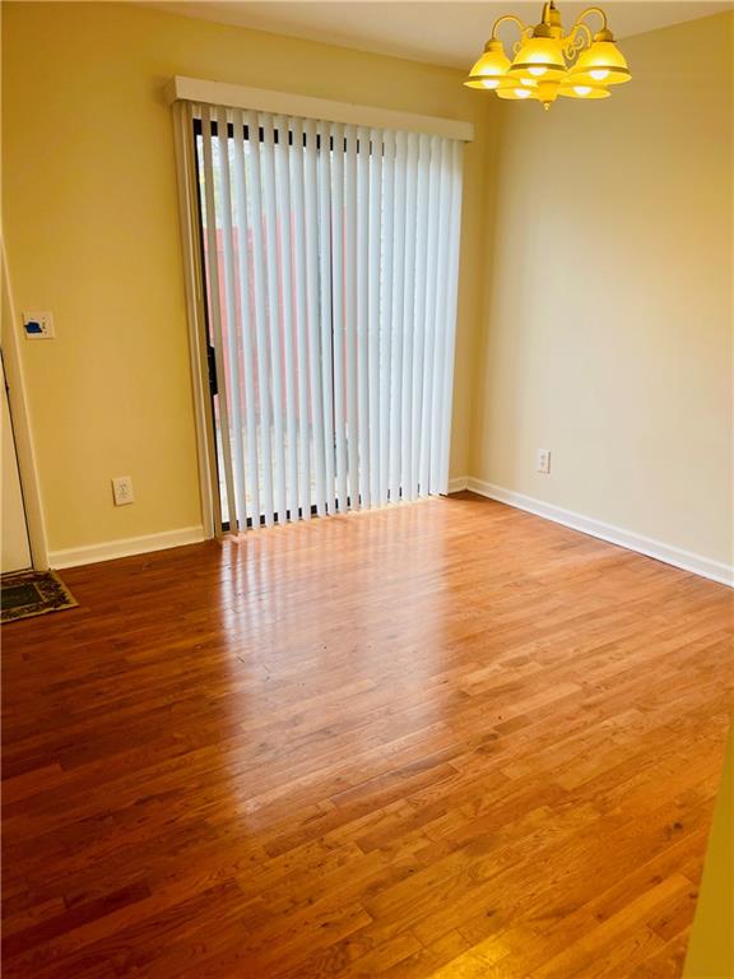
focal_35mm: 26
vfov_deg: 67.3
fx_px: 735
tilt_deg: -17.7
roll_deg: -1.3
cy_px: 490
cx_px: 367
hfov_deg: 53.1
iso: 40
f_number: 1.6
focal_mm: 5.1
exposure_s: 1/120
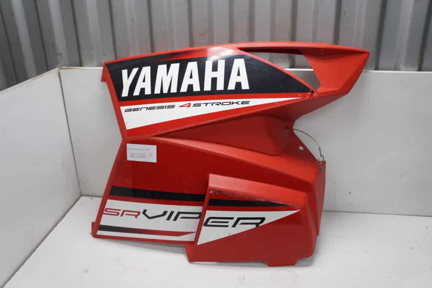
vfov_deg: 43.6
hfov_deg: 61.9
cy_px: 144
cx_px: 216
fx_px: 360
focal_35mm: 30
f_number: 5
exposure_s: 1/60
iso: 250
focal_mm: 20
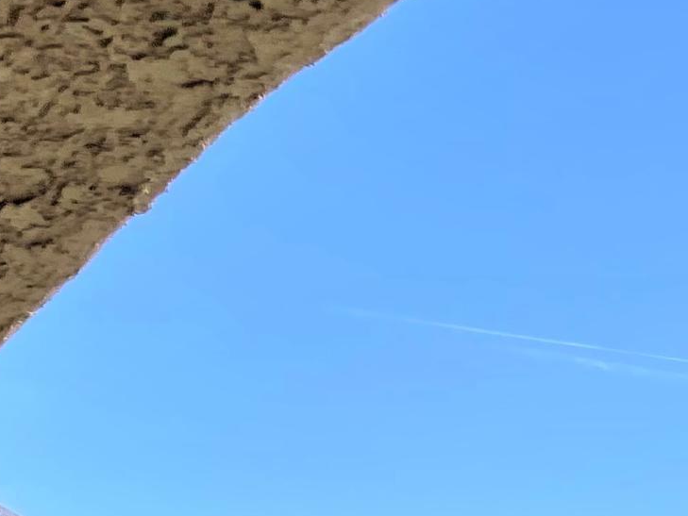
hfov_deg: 16.3
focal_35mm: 107
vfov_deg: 12.5
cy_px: 957
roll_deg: +1.4
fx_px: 2127
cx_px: 1115
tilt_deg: -0.4
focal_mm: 4.2
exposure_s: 1/5291
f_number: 1.6
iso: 32
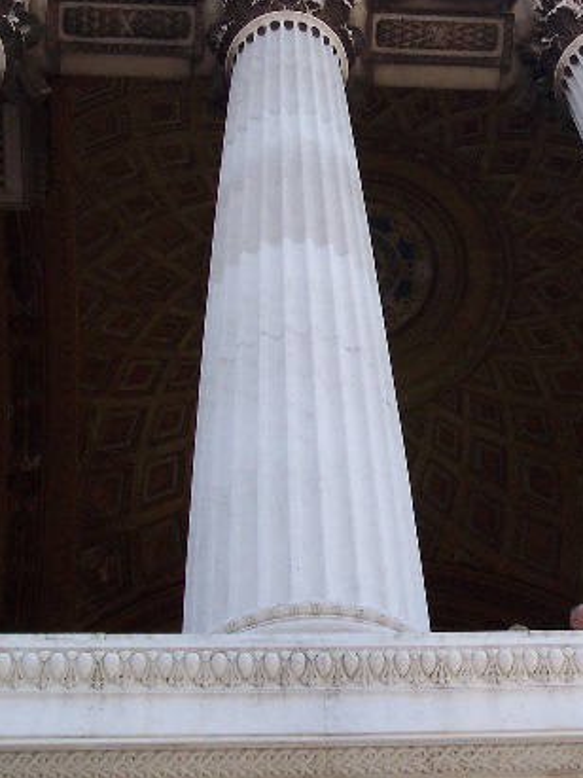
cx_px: 500
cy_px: 231
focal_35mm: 74
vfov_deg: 26.1
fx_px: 1663
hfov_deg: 19.6
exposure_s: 1/350
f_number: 4.8
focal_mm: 8
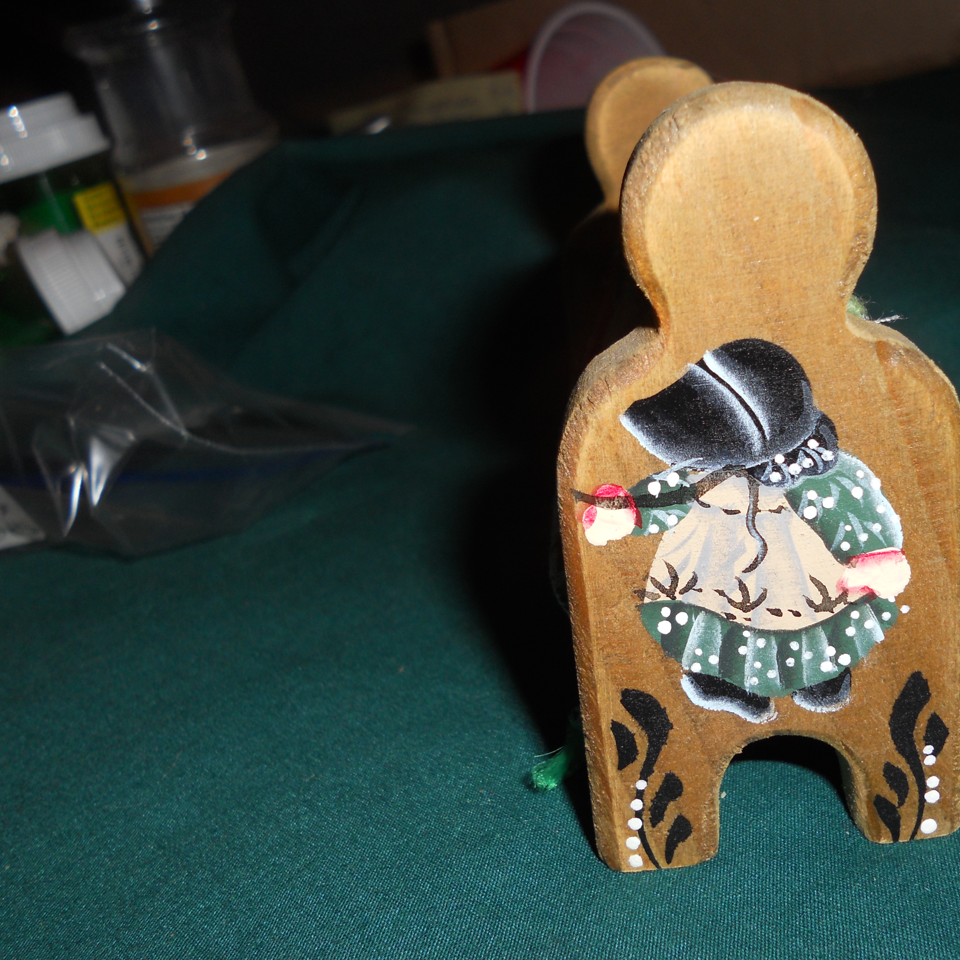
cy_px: 477
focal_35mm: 38
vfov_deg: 43.9
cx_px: 614
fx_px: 1192
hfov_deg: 43.4
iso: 80
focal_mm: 5.8
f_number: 8.8
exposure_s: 1/25
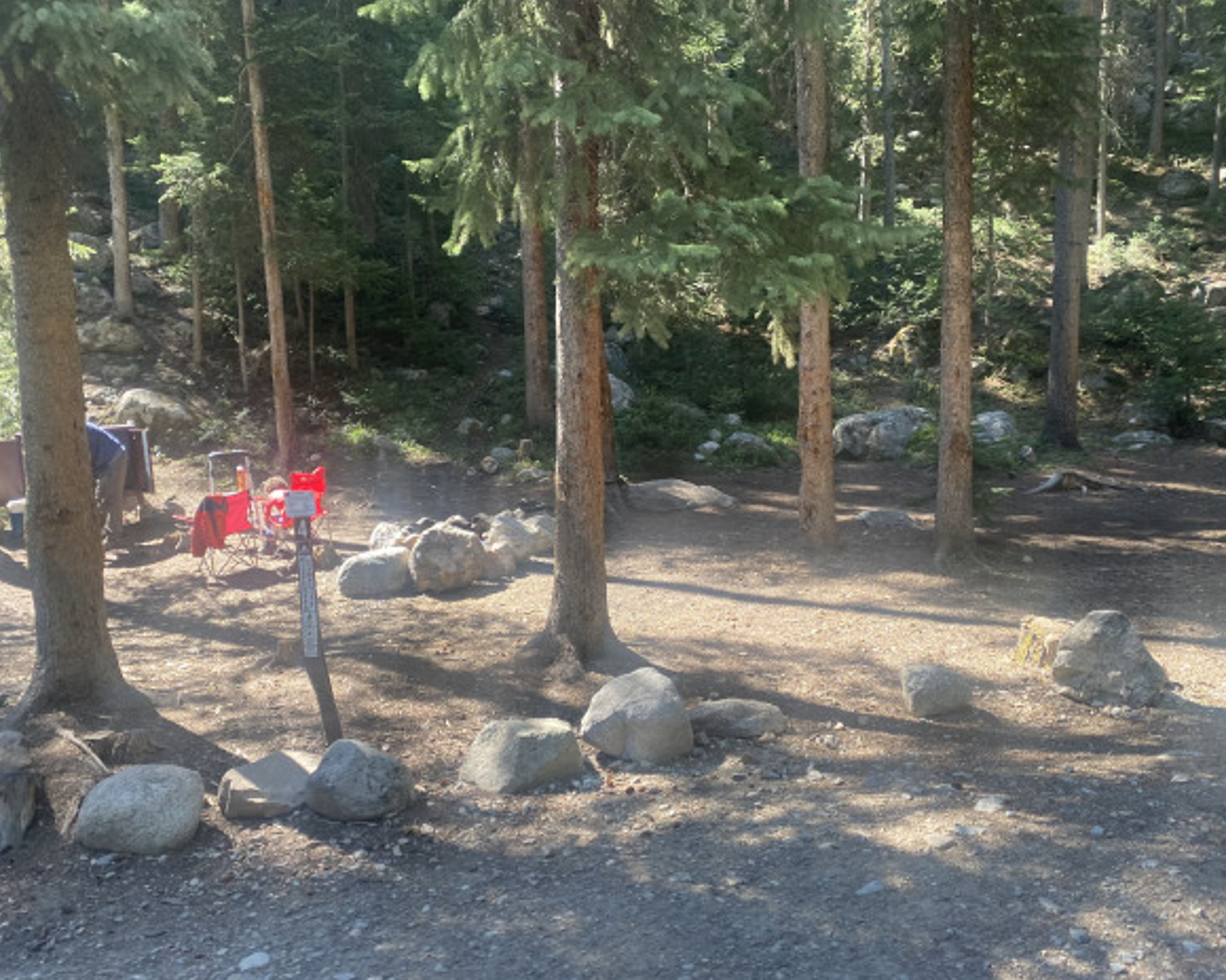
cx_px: 628
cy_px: 482
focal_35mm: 28
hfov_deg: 62.2
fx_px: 1016
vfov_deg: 51.5
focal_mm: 4.25
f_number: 1.8
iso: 40
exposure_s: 1/122
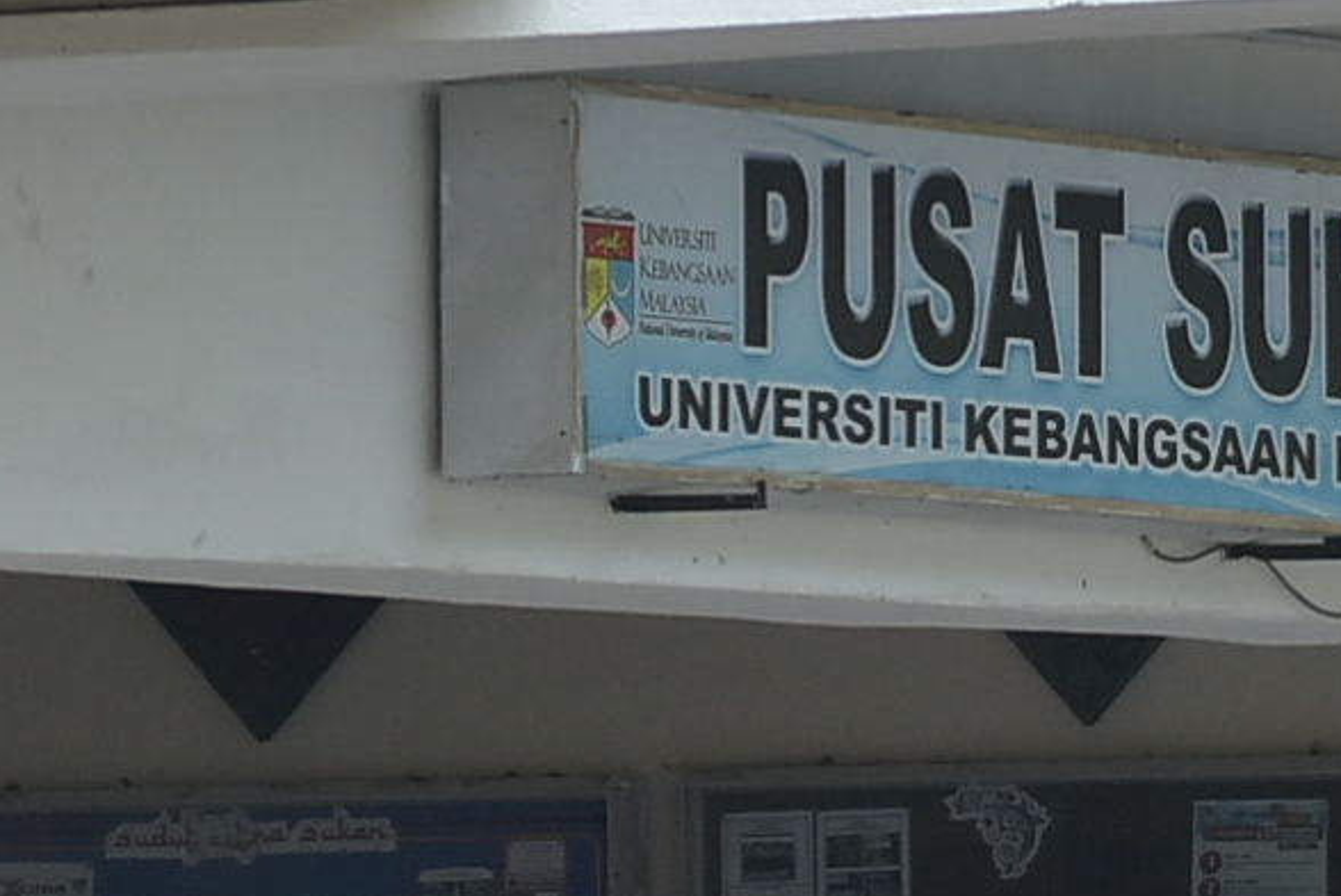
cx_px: 109
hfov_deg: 3.9
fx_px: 19906
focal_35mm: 534
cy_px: 875
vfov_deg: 2.6
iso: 400
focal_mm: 70
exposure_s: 1/1000
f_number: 3.2
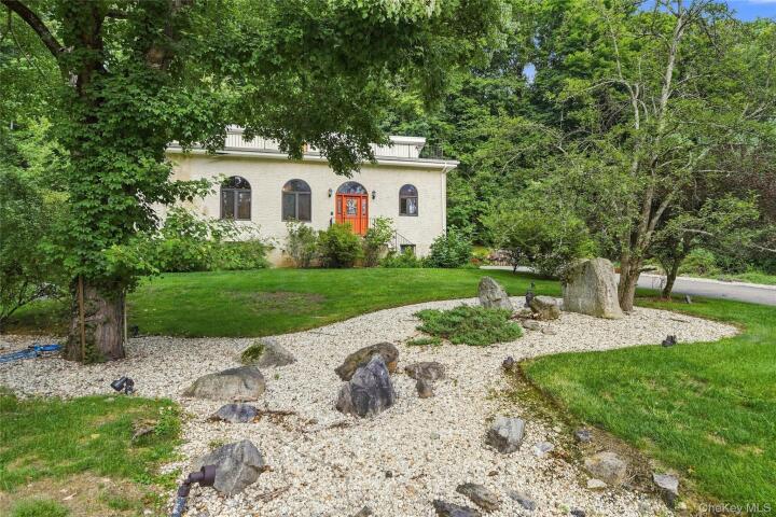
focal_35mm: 20
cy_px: 258
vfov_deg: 63.2
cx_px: 388
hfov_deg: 85.4
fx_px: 420
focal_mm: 13
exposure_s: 1/1600
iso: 400
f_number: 9
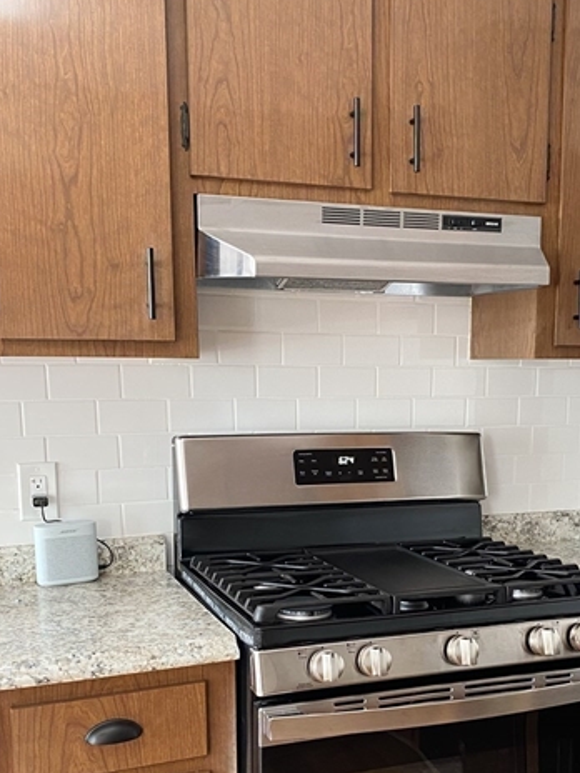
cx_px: 373
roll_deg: -0.9
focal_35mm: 43
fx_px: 961
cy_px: 535
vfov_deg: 43.0
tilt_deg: -9.5
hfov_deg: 33.4
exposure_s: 1/60
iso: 125
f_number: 1.8
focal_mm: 4.25
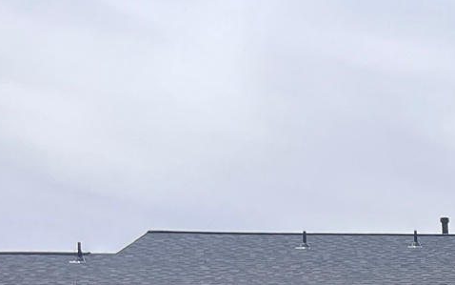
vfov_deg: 10.0
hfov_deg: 15.0
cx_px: 855
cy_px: 623
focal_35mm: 118
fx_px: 1464
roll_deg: +0.9
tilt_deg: -3.5
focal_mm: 5.1
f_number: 1.6
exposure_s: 1/2358
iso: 50
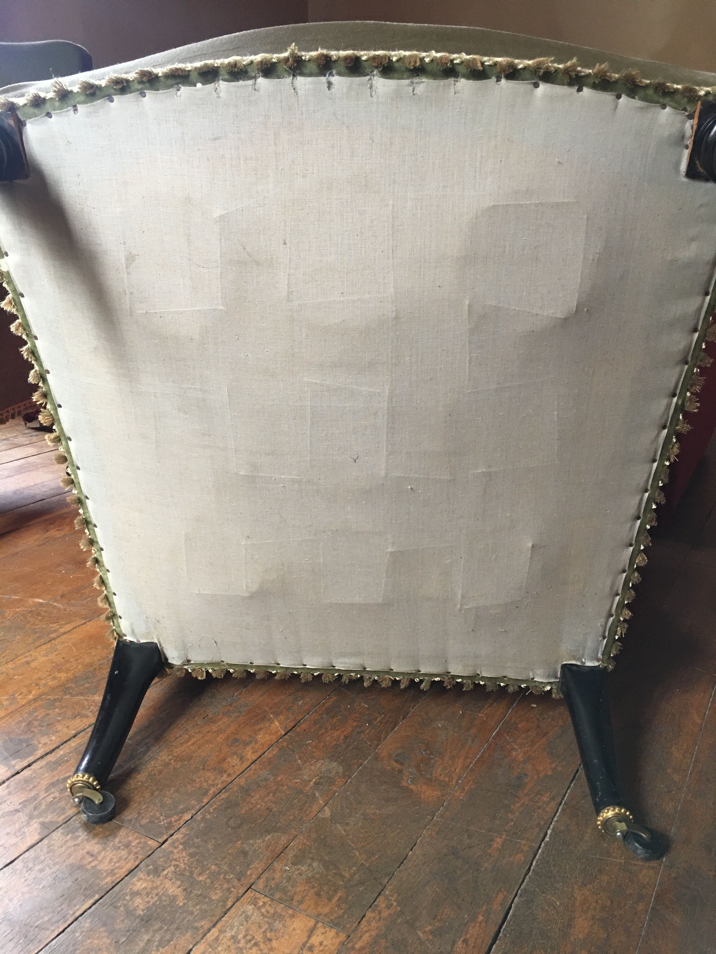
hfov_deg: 48.2
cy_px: 477
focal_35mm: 29
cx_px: 358
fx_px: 800
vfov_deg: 61.7
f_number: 2.2
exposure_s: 1/17
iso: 80
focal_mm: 4.15
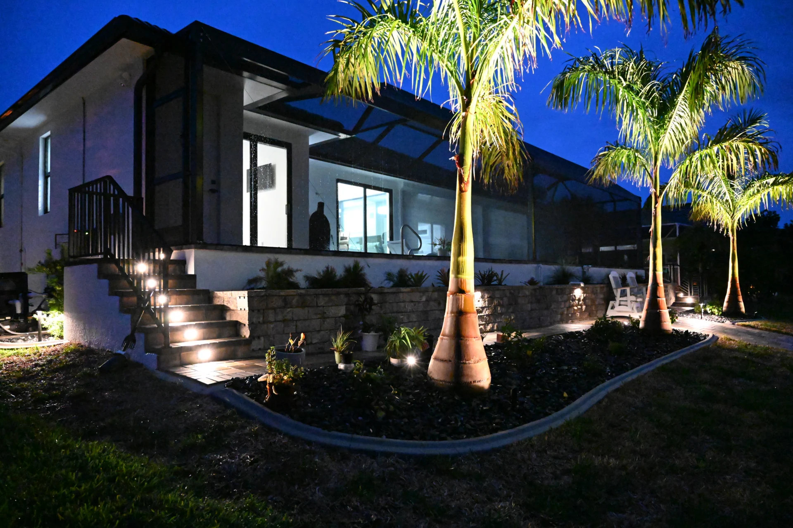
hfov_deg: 73.7
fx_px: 529
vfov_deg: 53.1
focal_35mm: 24
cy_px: 264
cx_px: 396
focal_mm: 24
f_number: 4
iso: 25600
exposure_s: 1/20
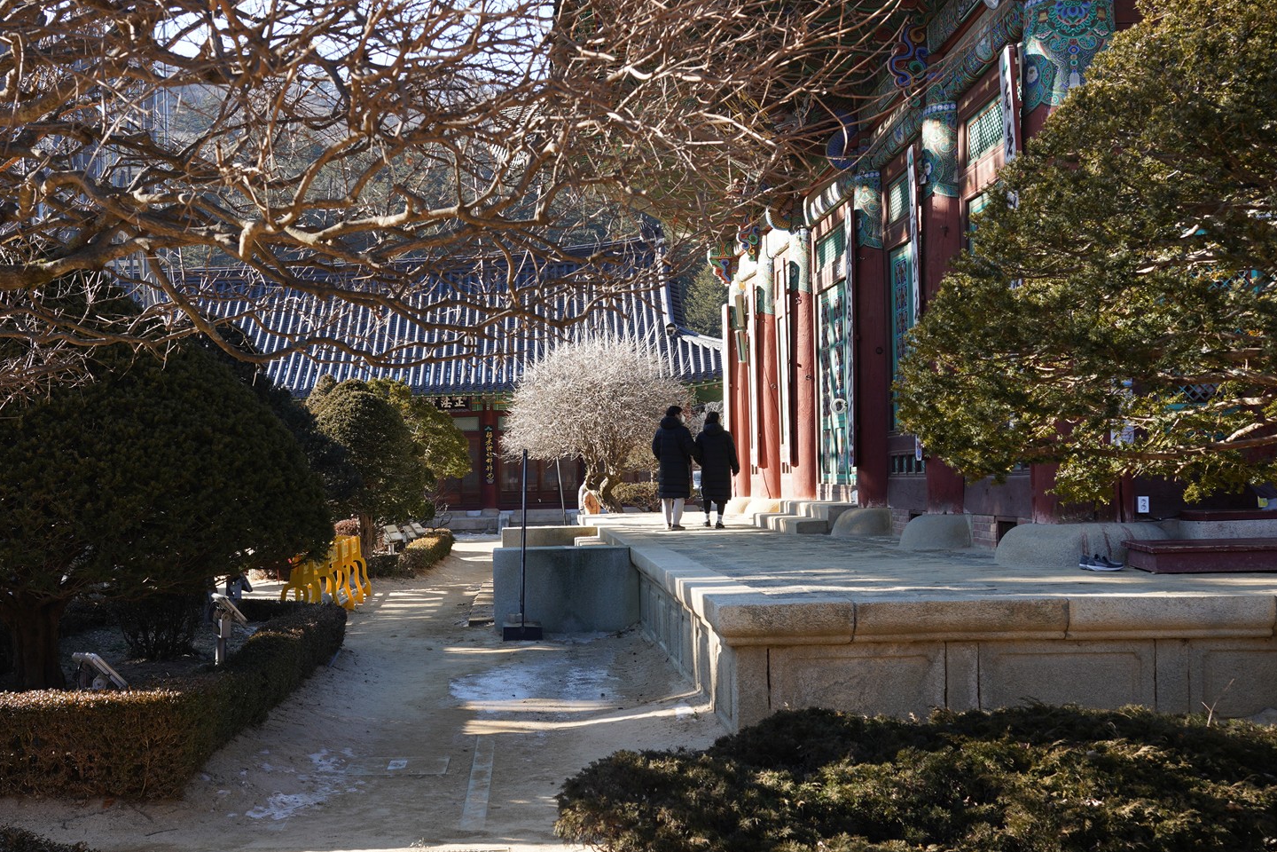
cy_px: 435
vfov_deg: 27.0
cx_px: 530
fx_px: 1773
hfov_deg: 39.5
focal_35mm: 50
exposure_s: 1/100
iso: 200
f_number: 8
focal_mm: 36
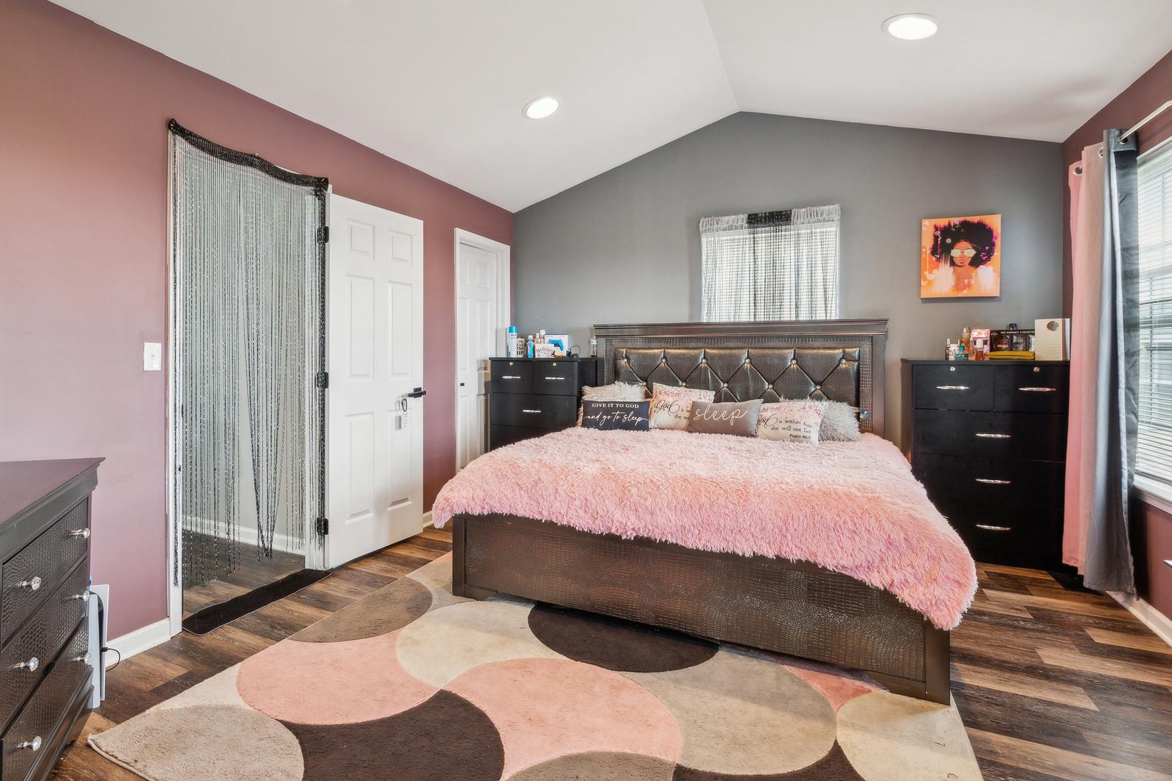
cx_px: 526
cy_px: 357
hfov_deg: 89.7
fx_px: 586
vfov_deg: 67.3
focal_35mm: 18
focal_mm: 15
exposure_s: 1/20
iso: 640
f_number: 8
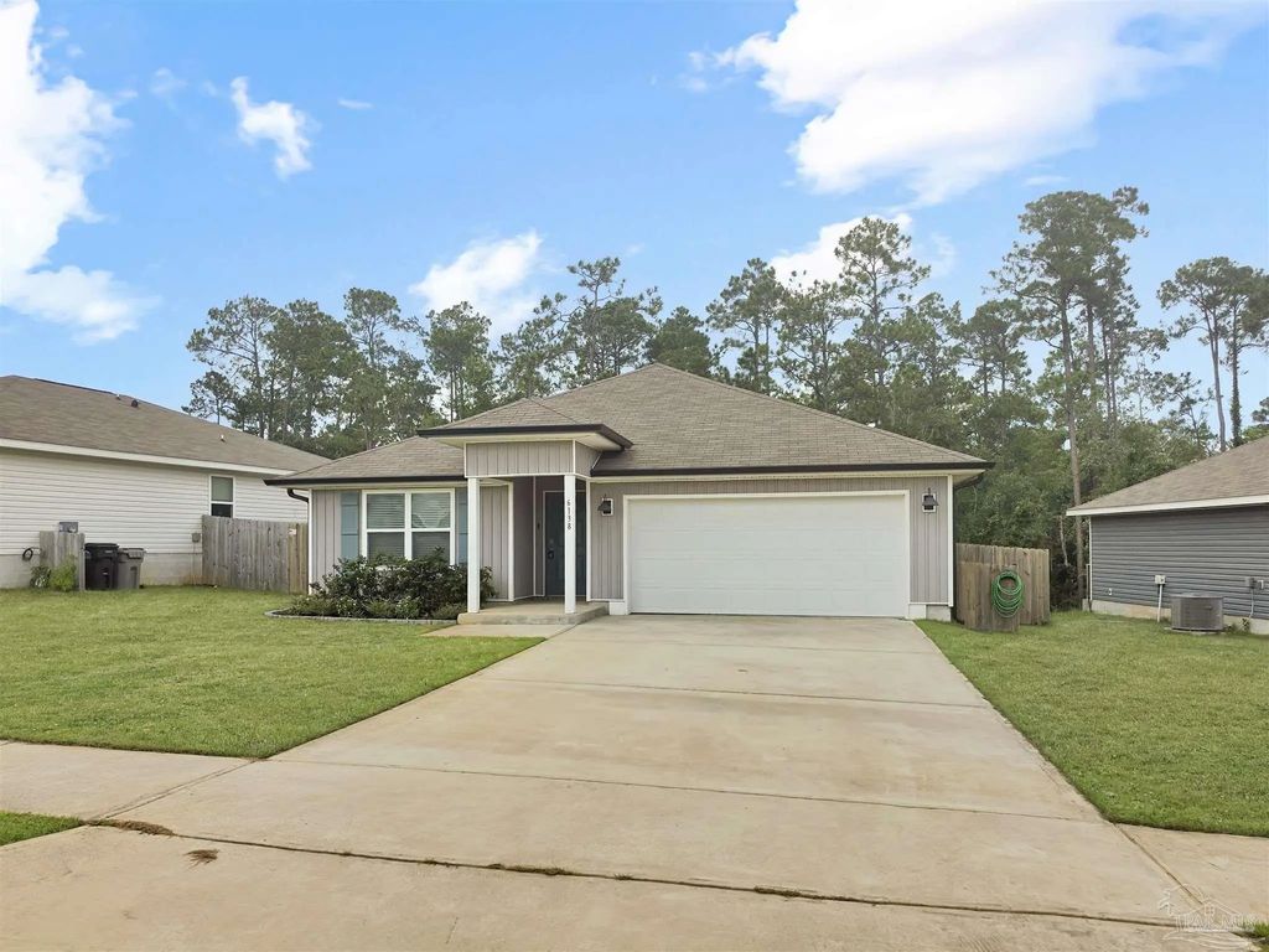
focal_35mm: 23
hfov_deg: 73.9
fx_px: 843
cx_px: 634
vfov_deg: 58.9
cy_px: 476
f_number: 1.4
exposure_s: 1/6147
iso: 64
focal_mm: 6.5
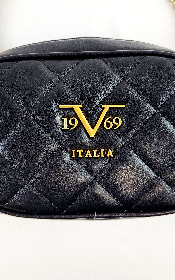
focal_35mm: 45
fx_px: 343
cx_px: 84
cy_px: 99
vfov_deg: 43.9
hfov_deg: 28.6
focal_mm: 5.4
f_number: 1.8
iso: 20
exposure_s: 1/105
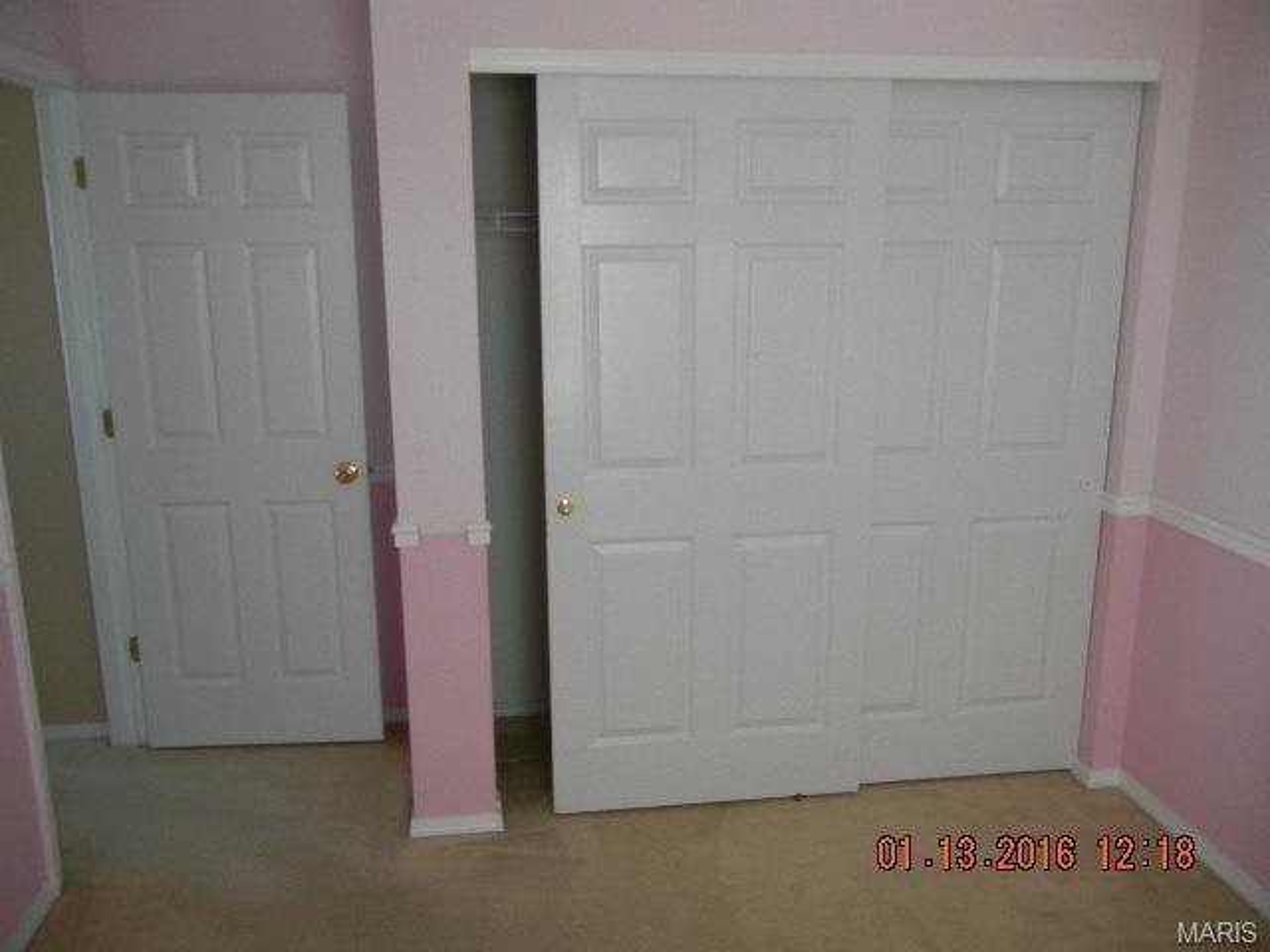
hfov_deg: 60.0
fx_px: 1101
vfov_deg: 46.8
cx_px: 635
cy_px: 476
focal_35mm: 30
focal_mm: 5.4
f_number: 3.5
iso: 160
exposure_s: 1/93.1
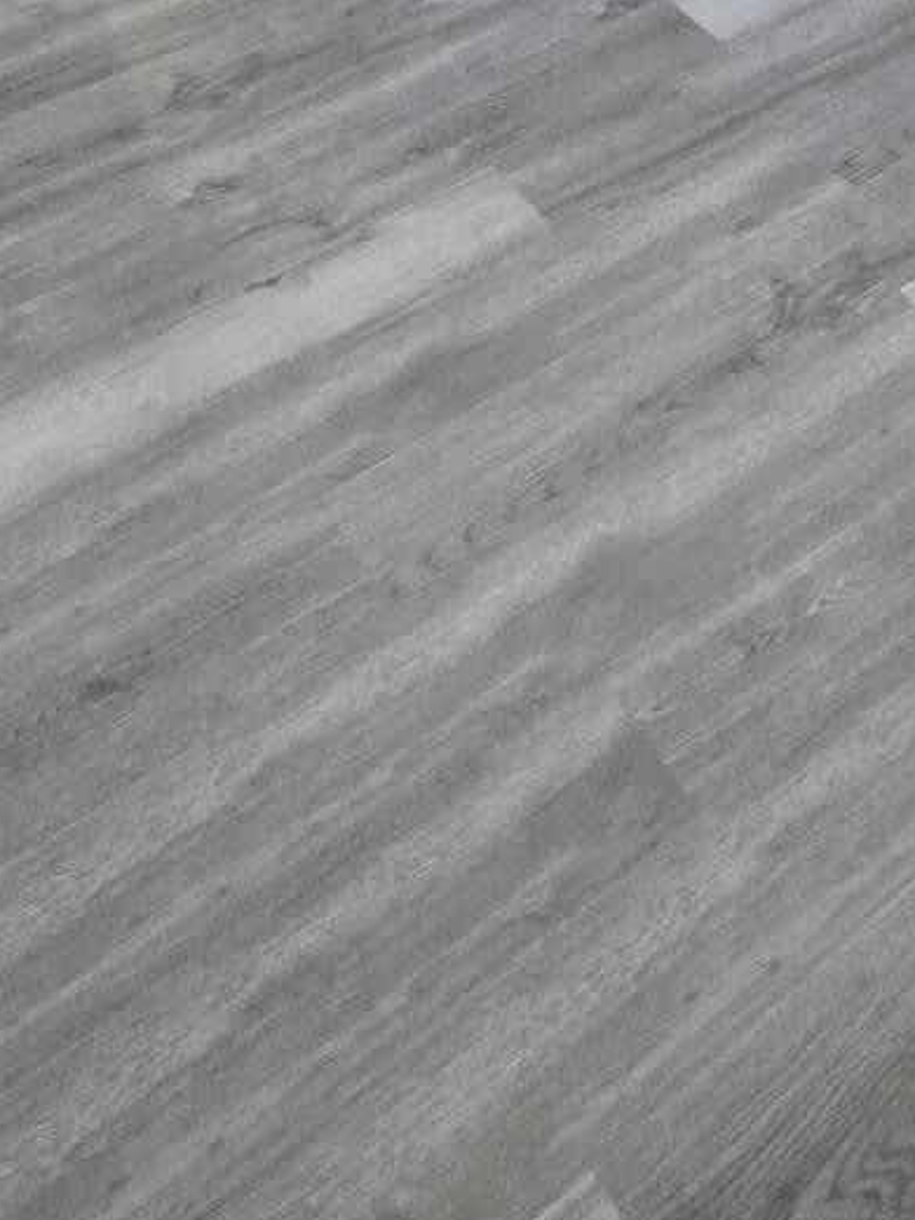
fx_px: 1762
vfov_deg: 27.1
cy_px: -603
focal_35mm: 50
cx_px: 877
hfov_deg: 27.7
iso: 125
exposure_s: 1/60
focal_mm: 1.7
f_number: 2.2
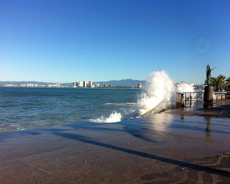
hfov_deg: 49.1
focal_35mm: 37
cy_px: 92
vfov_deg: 40.1
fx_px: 252
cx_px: 114
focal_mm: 3.85
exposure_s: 1/1885
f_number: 2.8
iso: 80
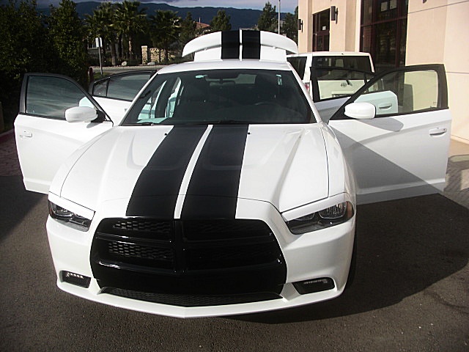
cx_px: 234
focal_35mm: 36
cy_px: 176
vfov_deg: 39.7
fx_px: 488
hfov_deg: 51.4
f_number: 7.9
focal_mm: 6.3
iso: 50
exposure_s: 1/160
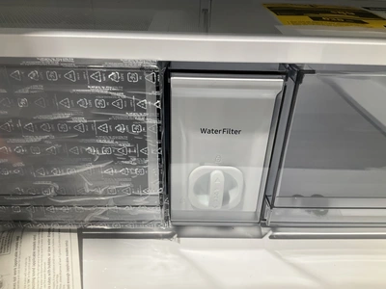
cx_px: 193
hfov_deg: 61.7
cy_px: 144
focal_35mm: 29
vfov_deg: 48.2
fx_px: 323
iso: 64
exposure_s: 1/85
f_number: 1.8
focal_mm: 3
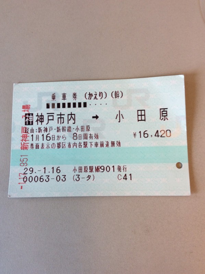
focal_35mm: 32
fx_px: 253
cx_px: 102
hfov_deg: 44.1
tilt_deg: -82.2
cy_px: 137
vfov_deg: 56.9
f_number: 2.4
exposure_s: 1/40
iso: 32
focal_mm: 3.3
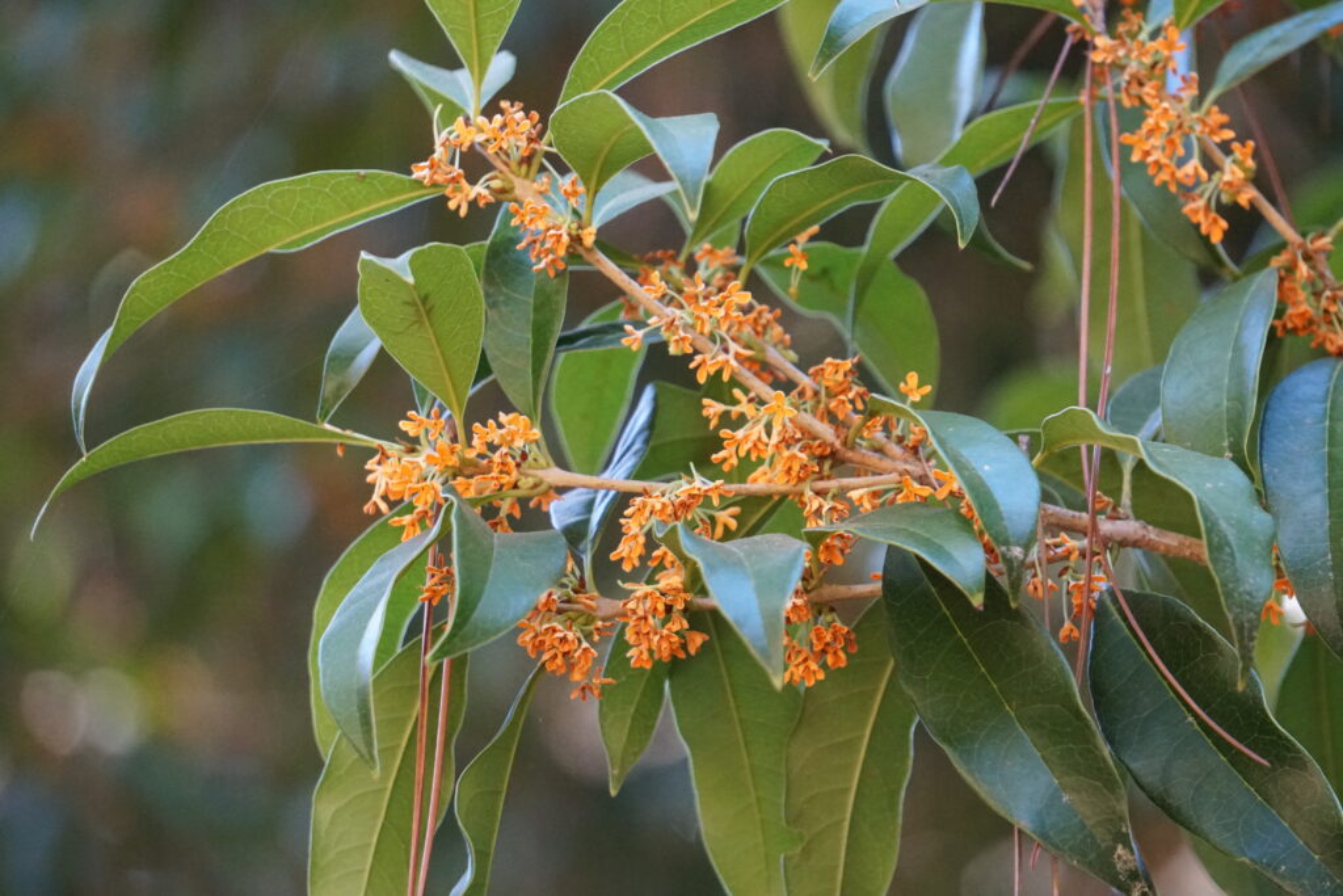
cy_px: 448
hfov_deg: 8.2
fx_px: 9346
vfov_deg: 5.5
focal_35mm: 250
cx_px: 672
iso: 6400
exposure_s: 1/250
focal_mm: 167
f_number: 6.3
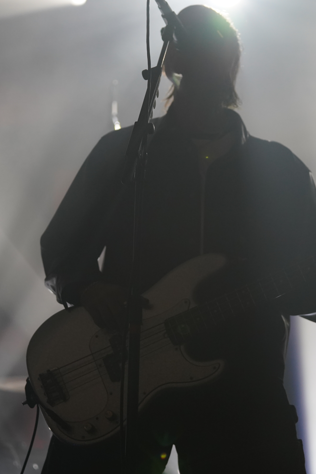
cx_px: 199
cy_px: 236
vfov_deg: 19.3
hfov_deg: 12.9
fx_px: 1395
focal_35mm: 106
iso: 1600
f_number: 2.8
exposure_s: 1/160
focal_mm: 70
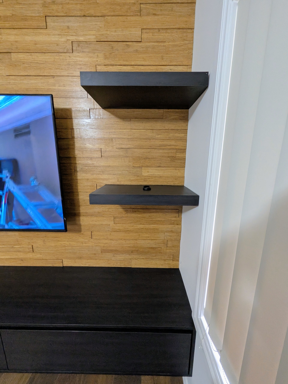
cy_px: 192
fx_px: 144
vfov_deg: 106.2
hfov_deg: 89.9
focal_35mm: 13
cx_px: 144
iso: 465
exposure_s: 1/33.3
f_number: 2.2
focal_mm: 1.54
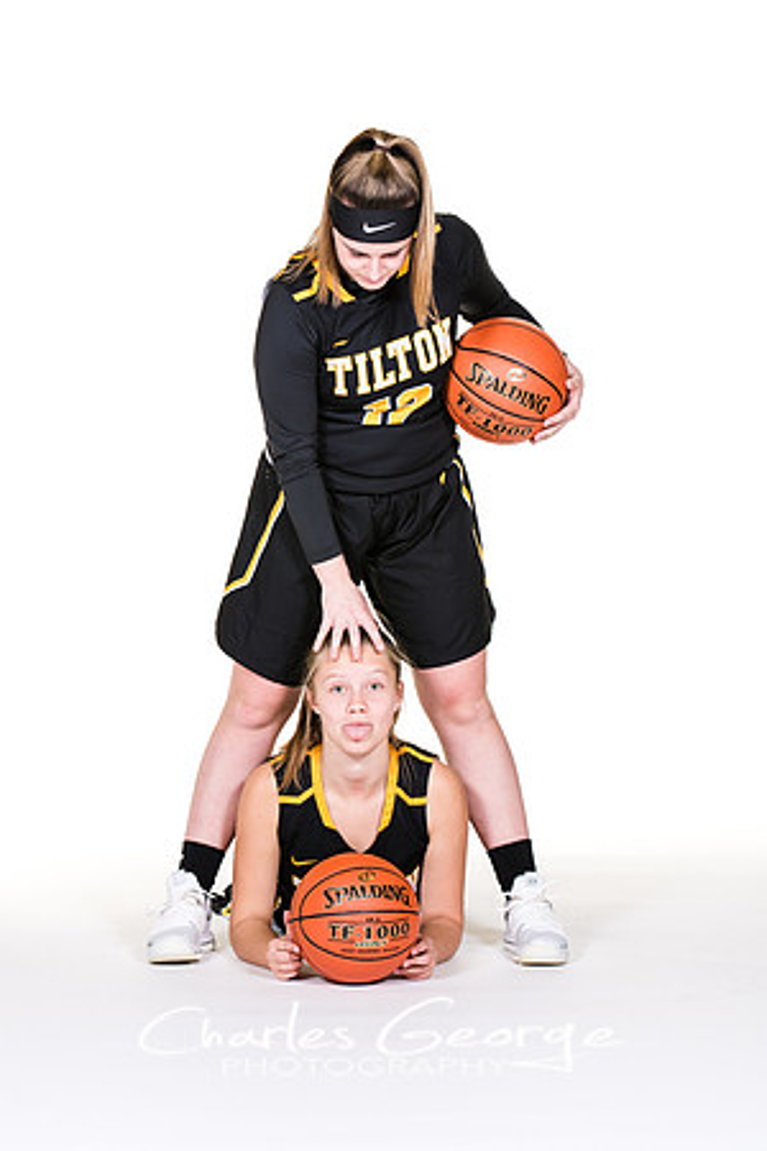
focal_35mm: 158
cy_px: 576
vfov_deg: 13.0
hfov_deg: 8.7
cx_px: 384
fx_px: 5033
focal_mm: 105
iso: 200
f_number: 6.3
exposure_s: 1/160
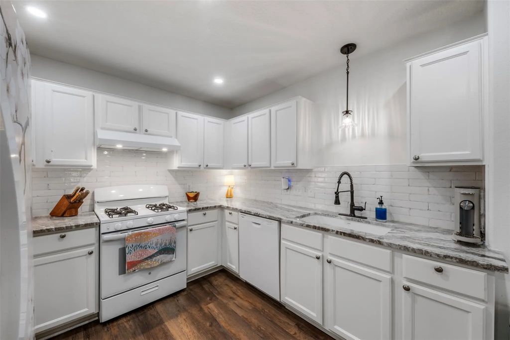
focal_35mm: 14
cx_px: 255
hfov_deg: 104.2
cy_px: 170
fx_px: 198
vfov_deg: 81.2
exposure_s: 2.5
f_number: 9
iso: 250
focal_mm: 14
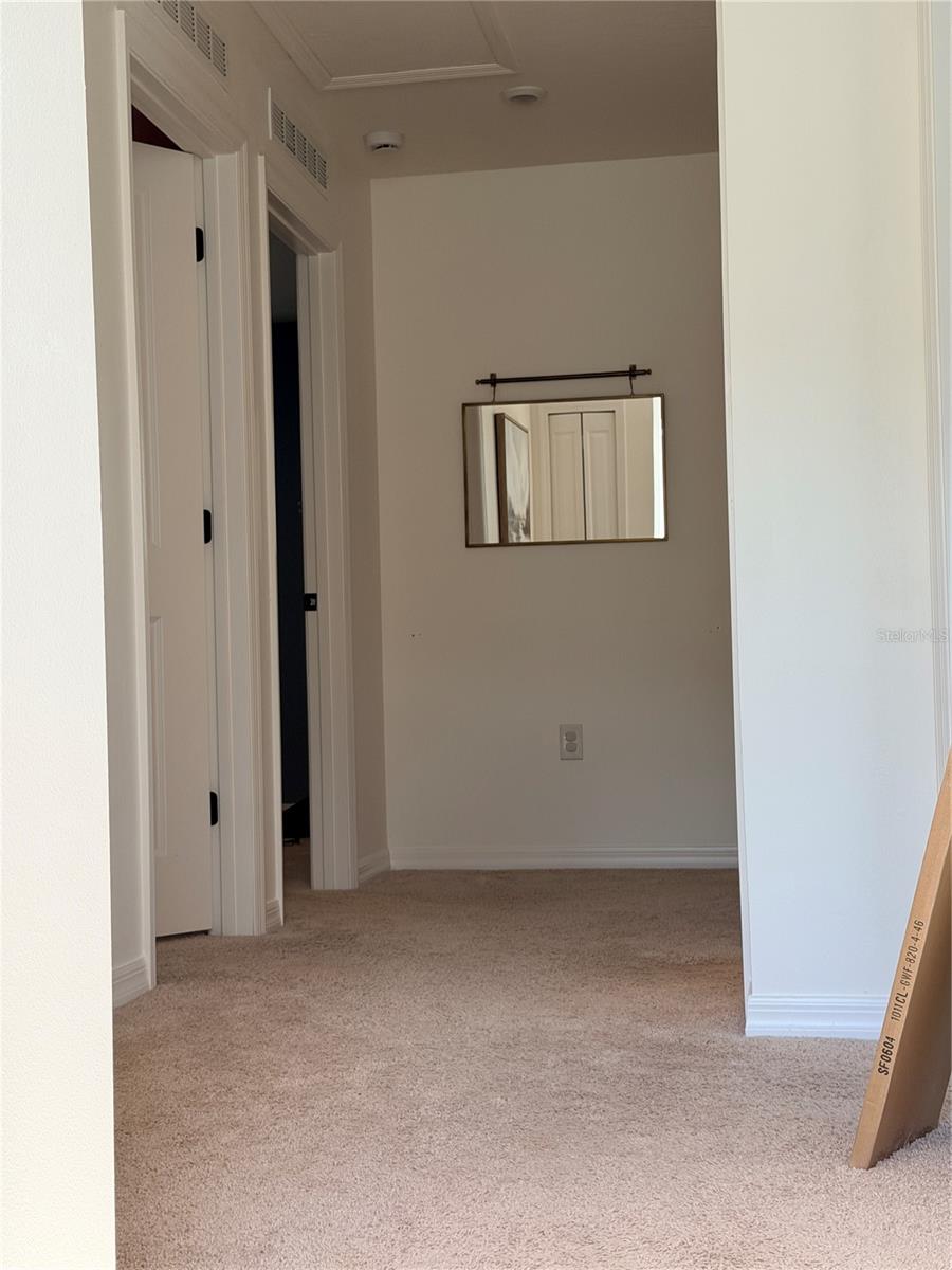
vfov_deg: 39.7
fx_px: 1760
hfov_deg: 30.3
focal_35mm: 48
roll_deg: +2.1
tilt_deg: +2.6
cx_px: 476
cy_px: 635
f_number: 1.78
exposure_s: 1/151
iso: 64
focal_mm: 6.76
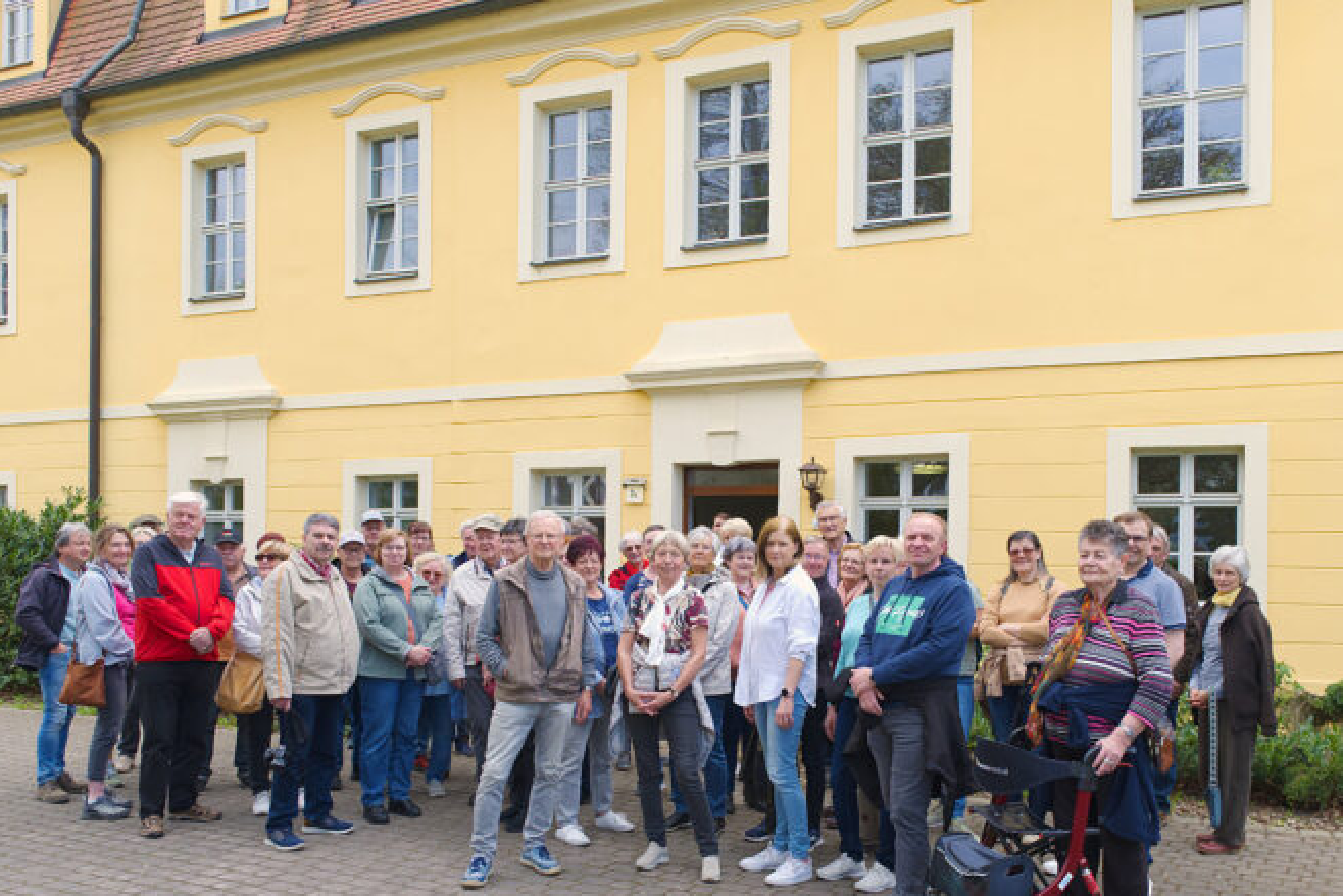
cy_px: 506
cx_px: 696
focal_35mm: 28
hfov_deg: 65.4
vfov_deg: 46.3
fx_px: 1045
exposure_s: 1/2000
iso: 3200
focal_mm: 24
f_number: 5.6
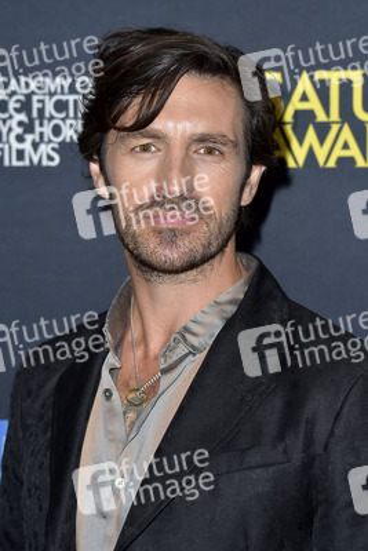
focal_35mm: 100
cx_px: 184
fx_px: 1532
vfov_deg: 20.4
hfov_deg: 13.7
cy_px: 276
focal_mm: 100
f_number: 6.3
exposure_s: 1/250
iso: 250
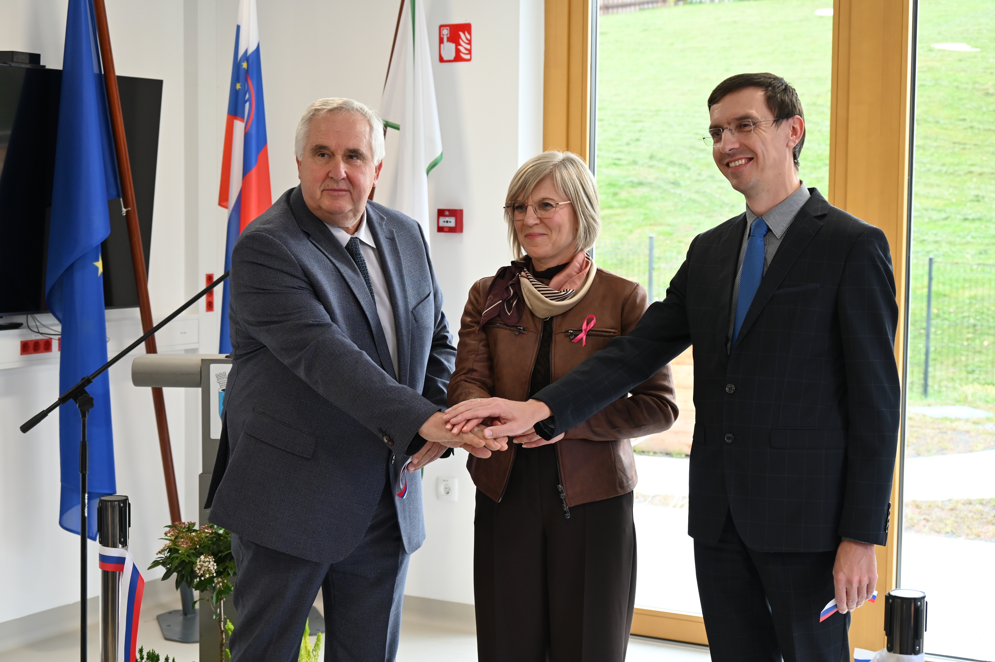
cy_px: 328
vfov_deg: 23.4
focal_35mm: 58
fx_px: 1602
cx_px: 505
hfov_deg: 34.5
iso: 1400
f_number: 5.6
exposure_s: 1/125
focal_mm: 55
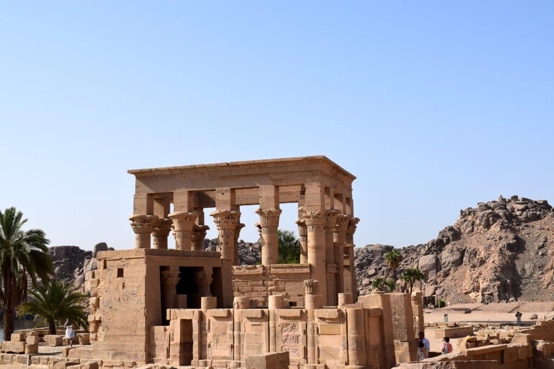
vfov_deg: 29.0
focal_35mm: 46
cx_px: 277
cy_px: 184
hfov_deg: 42.3
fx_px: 716
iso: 280
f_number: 11
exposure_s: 1/500
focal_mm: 31
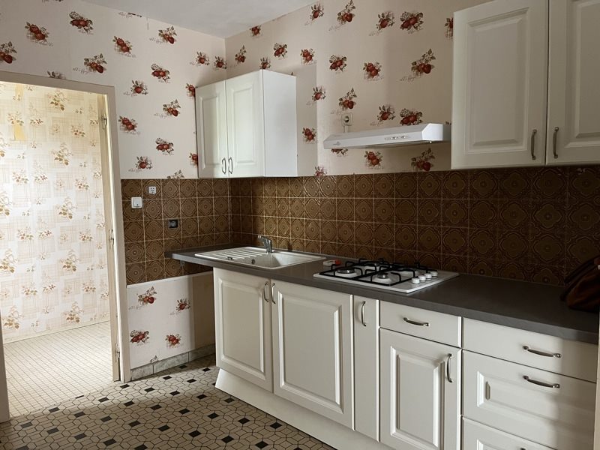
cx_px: 300
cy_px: 225
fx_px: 451
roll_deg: +1.2
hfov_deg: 67.3
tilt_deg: -5.1
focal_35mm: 26
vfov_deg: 53.1
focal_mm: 5.1
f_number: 1.6
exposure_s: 1/60
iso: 500
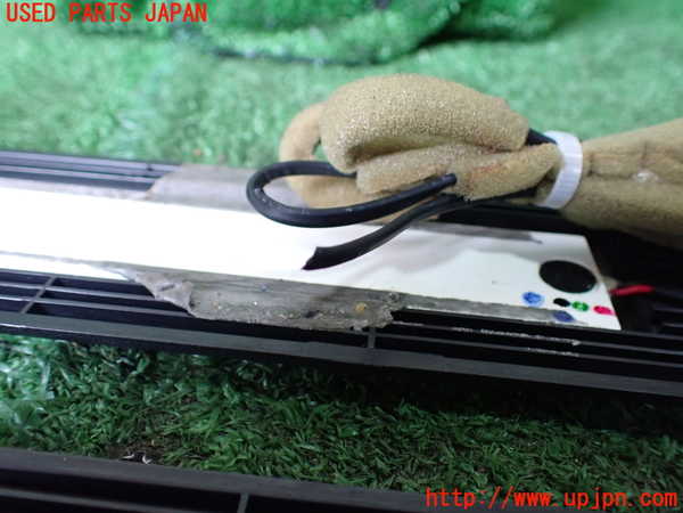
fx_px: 592
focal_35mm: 30
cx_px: 342
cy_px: 256
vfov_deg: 46.8
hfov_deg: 60.0
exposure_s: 1/50
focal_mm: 5.4
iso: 800
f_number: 2.3
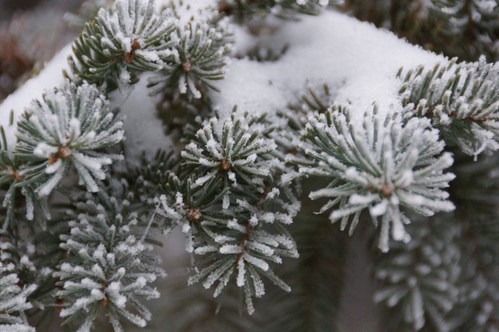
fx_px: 5196
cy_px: 166
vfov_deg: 3.7
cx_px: 250
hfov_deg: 5.5
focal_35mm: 375
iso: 1600
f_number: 6.3
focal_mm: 250
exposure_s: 1/125
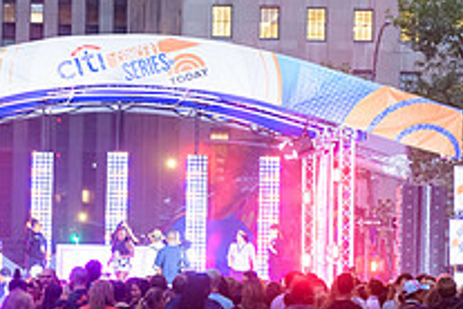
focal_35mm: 196
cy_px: 189
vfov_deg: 7.0
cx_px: 141
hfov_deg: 10.5
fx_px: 2521
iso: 1600
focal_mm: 70
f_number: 3.2
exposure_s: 1/100
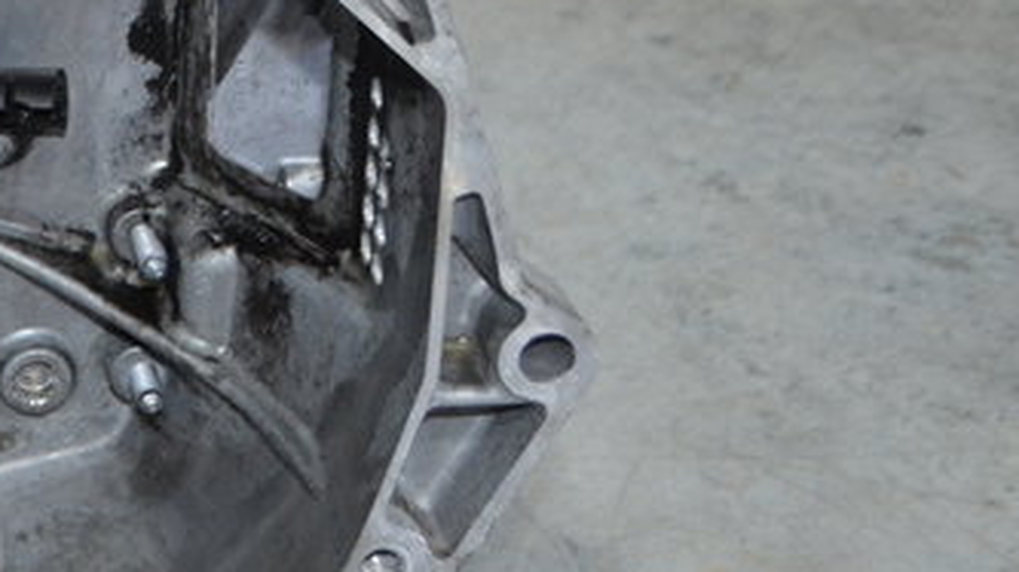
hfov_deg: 18.2
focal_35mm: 106
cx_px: -450
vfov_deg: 11.4
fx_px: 2863
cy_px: 318
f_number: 4
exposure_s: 1/60
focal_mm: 22
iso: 800
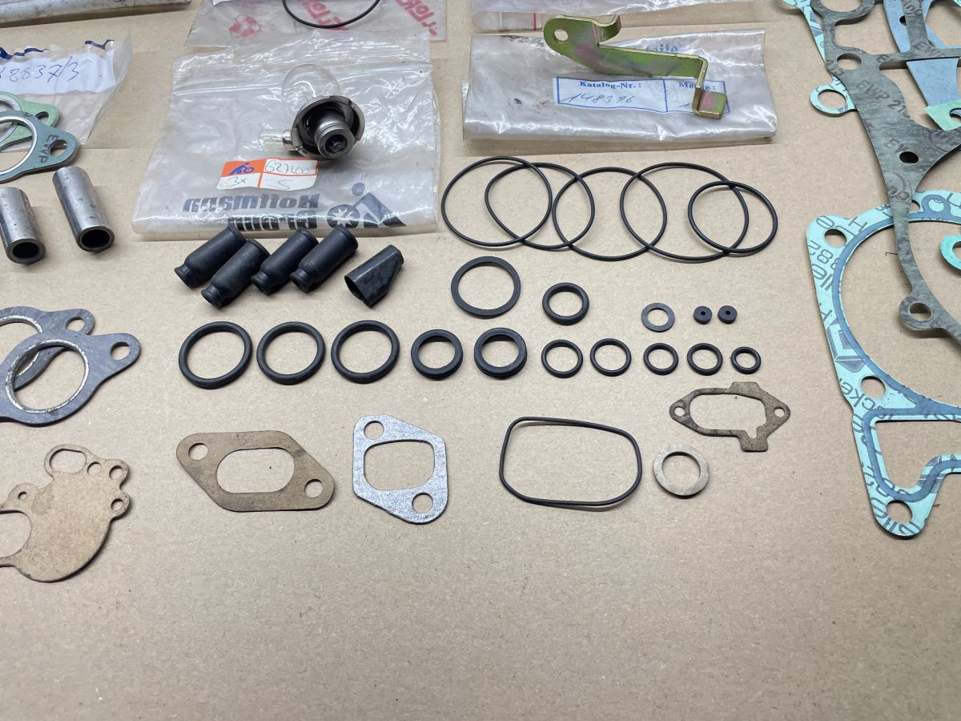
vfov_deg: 53.1
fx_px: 722
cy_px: 360
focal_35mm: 26
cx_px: 480
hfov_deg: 67.3
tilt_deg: -62.4
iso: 80
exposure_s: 1/100
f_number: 1.6
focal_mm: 4.2
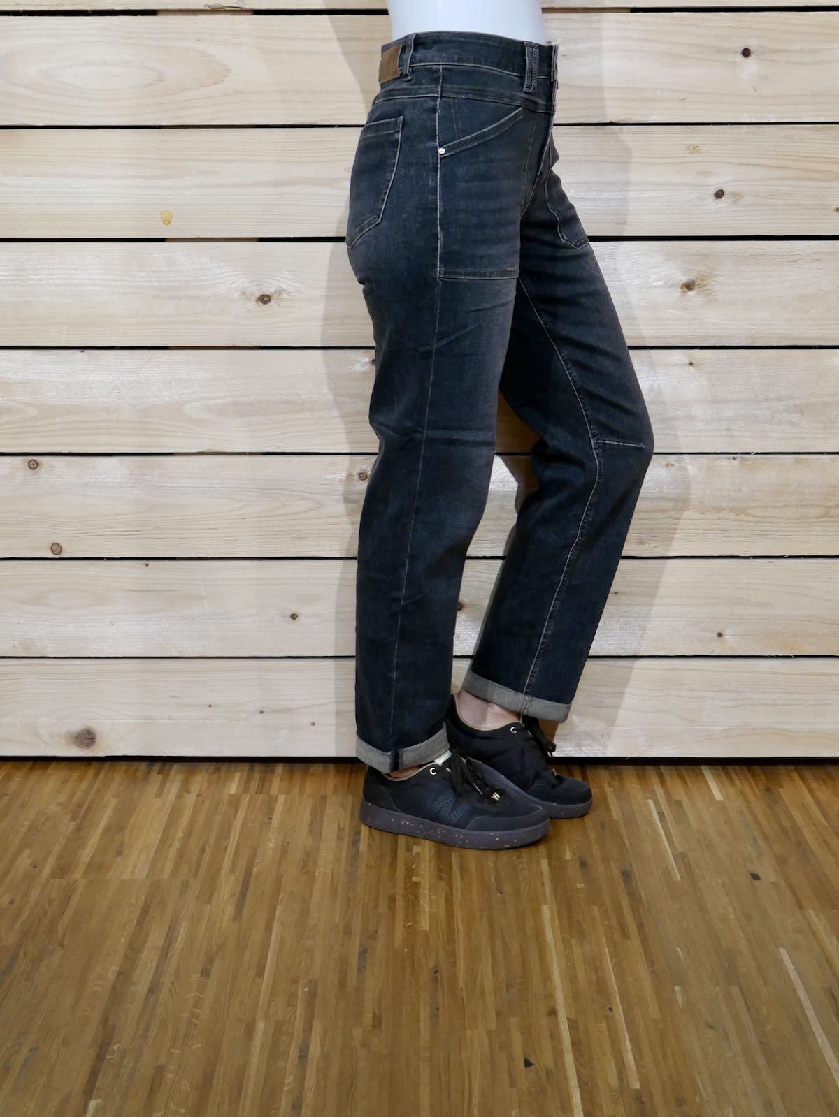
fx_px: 1615
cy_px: 558
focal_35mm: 50
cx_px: 420
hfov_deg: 29.1
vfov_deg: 38.2
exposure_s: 1/60
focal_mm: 25
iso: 800
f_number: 4.5
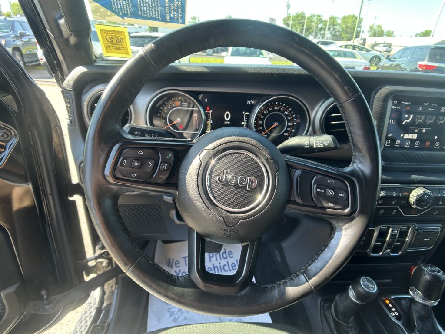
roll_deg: -2.0
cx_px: 222
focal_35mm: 26
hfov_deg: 67.3
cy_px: 167
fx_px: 334
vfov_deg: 53.1
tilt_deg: -26.3
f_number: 1.5
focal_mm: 5.7
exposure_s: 1/166
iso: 64
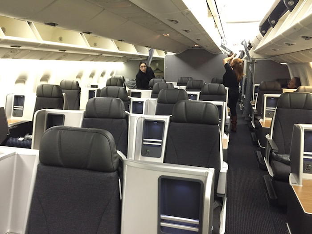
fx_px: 261
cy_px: 117
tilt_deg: -12.5
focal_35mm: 29
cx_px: 156
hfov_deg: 61.7
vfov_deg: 48.2
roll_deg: -0.5
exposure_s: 1/15
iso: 250
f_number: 2.2
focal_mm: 4.15
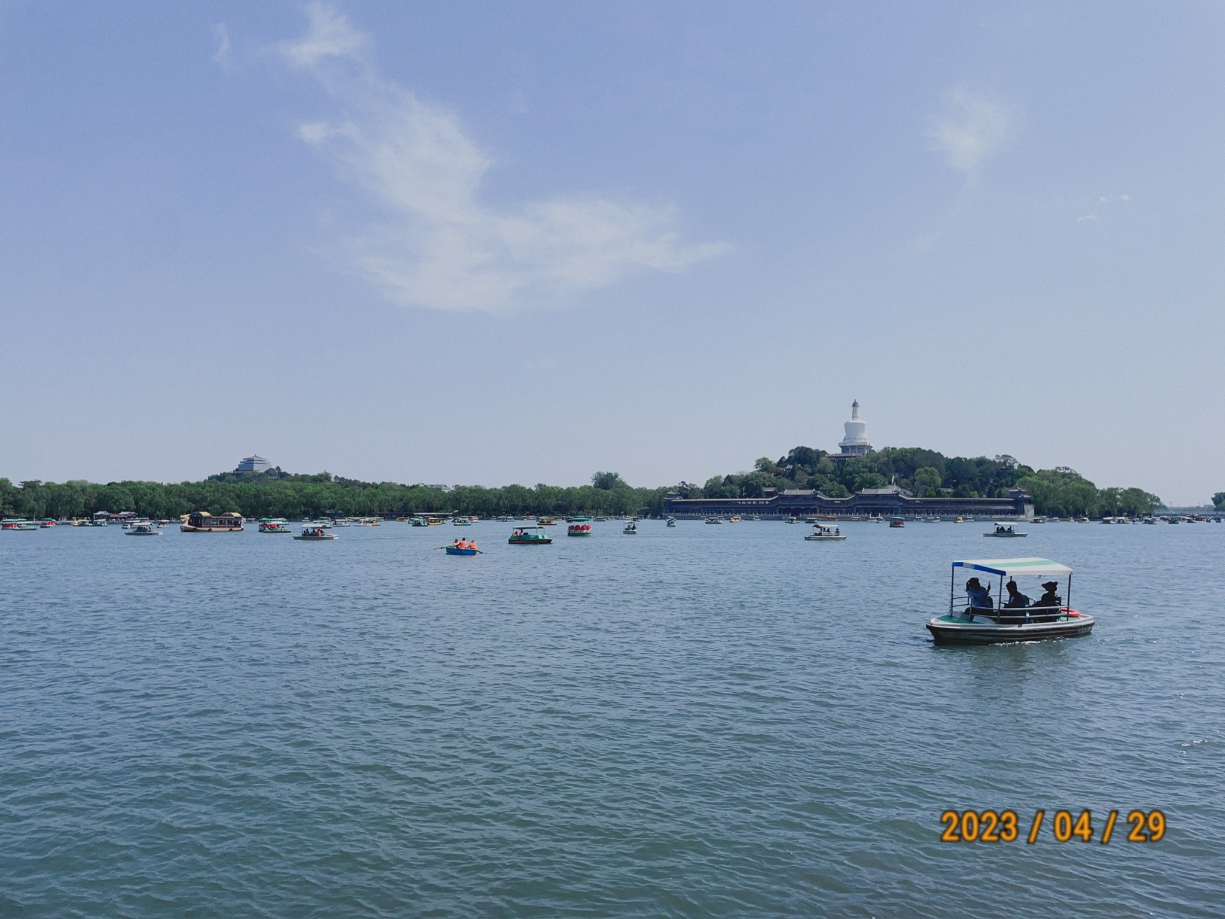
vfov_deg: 53.1
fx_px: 920
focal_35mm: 26
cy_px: 460
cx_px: 612
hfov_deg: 67.3
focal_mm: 4.2
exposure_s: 1/6897
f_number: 1.6
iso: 32
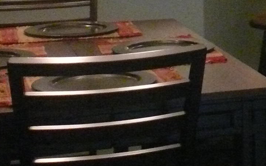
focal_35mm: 131
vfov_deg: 9.8
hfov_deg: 14.3
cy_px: -49
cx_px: 459
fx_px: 950
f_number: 2.8
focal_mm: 7.4
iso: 800
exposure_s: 1/25
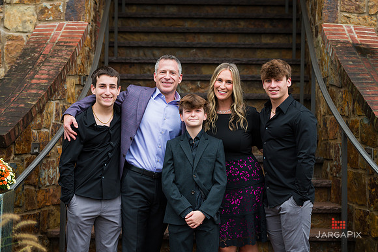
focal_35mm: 90
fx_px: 944
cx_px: 189
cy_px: 121
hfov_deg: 22.6
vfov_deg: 15.2
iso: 200
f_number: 4
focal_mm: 85
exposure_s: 1/200
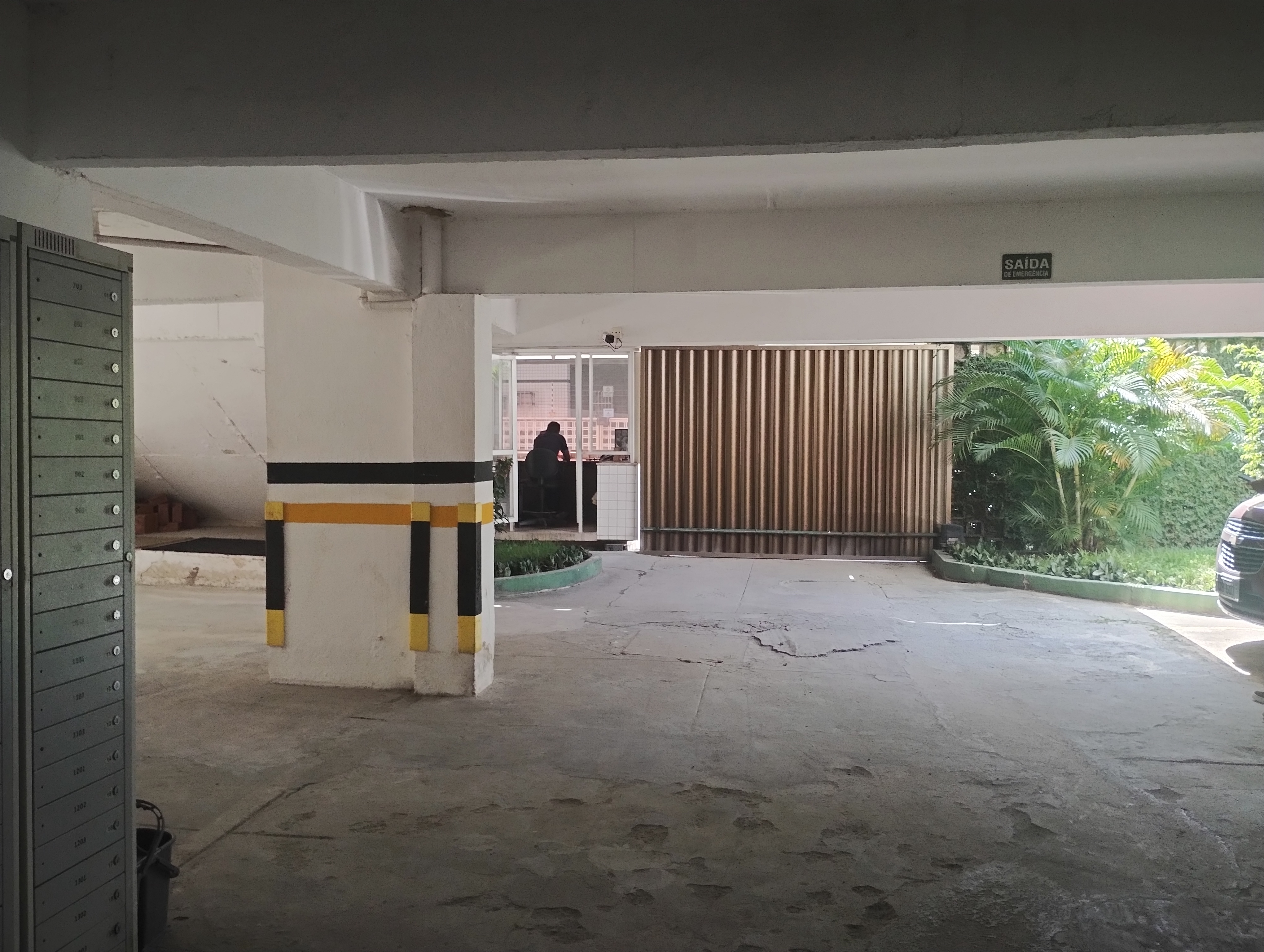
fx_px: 1024
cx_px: 632
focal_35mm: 28
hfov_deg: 63.4
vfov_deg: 49.9
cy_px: 476
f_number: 1.8
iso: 428
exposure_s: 1/60
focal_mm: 4.27
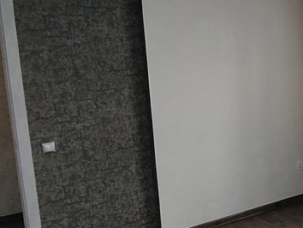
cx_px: 294
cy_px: 97
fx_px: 420
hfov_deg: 36.2
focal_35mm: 48
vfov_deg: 30.3
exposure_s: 1/260
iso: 100
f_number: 2.2
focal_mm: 1.42
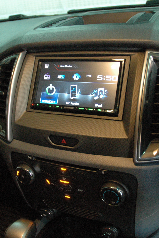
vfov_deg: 47.4
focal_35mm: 41
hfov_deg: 32.6
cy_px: 119
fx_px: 272
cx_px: 69
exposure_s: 1/20
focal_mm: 18
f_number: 3.5
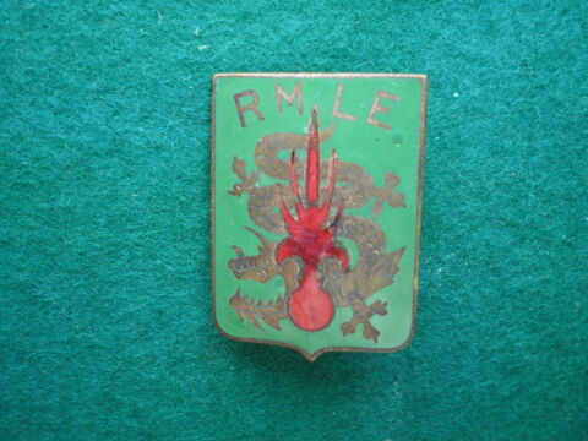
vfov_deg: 37.7
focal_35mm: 38
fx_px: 645
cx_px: 294
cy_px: 220
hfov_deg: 49.0
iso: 400
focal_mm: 6.3
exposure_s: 1/30
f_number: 3.1
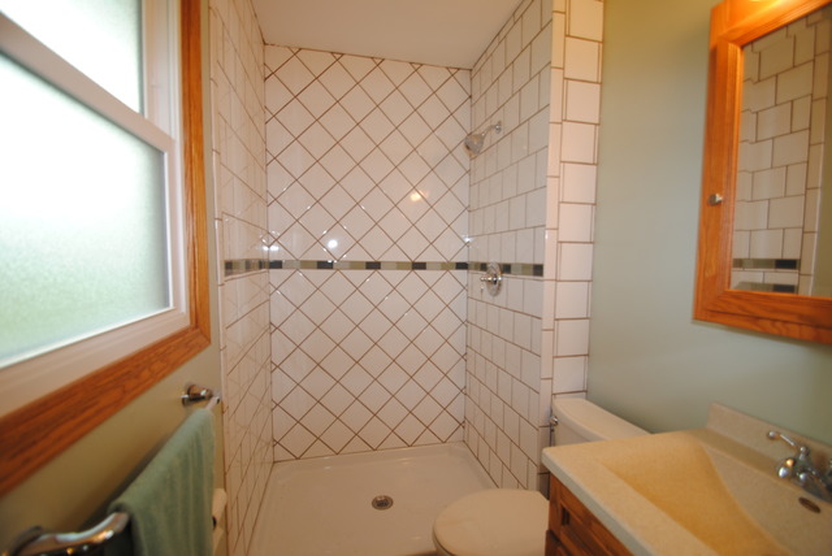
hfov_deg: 100.3
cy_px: 278
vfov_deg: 77.4
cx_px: 416
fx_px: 347
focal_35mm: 15
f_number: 4
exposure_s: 1/60
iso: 160
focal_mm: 10
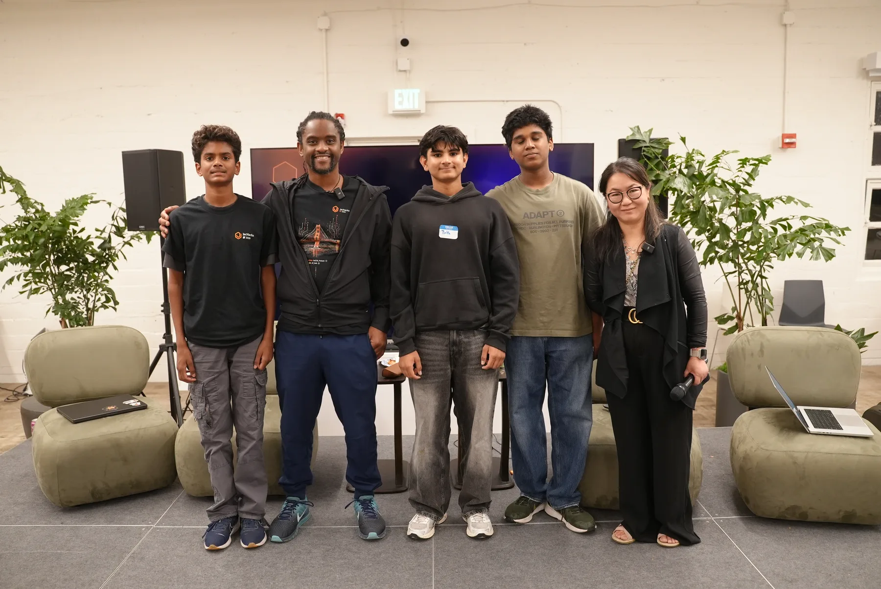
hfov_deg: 61.9
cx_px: 440
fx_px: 734
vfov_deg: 43.7
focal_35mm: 30
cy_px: 294
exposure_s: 1/160
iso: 3200
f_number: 4
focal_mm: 30
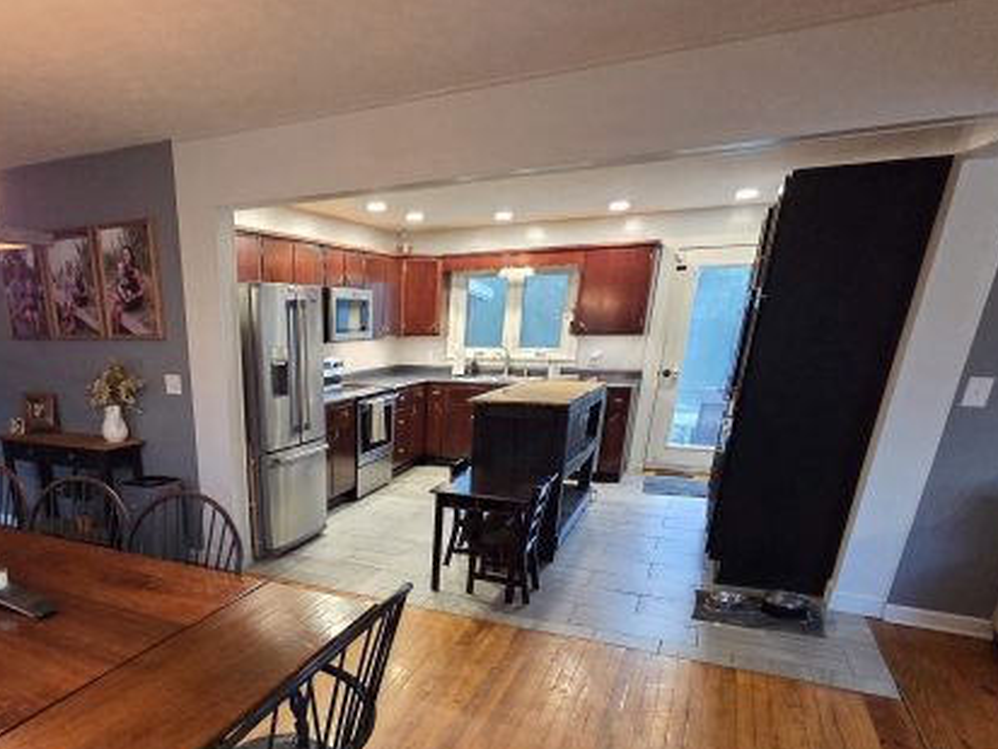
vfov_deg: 59.5
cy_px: 577
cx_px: 330
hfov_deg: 76.4
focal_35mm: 21
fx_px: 606
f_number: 2.2
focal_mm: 2.2
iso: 800
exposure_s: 1/60
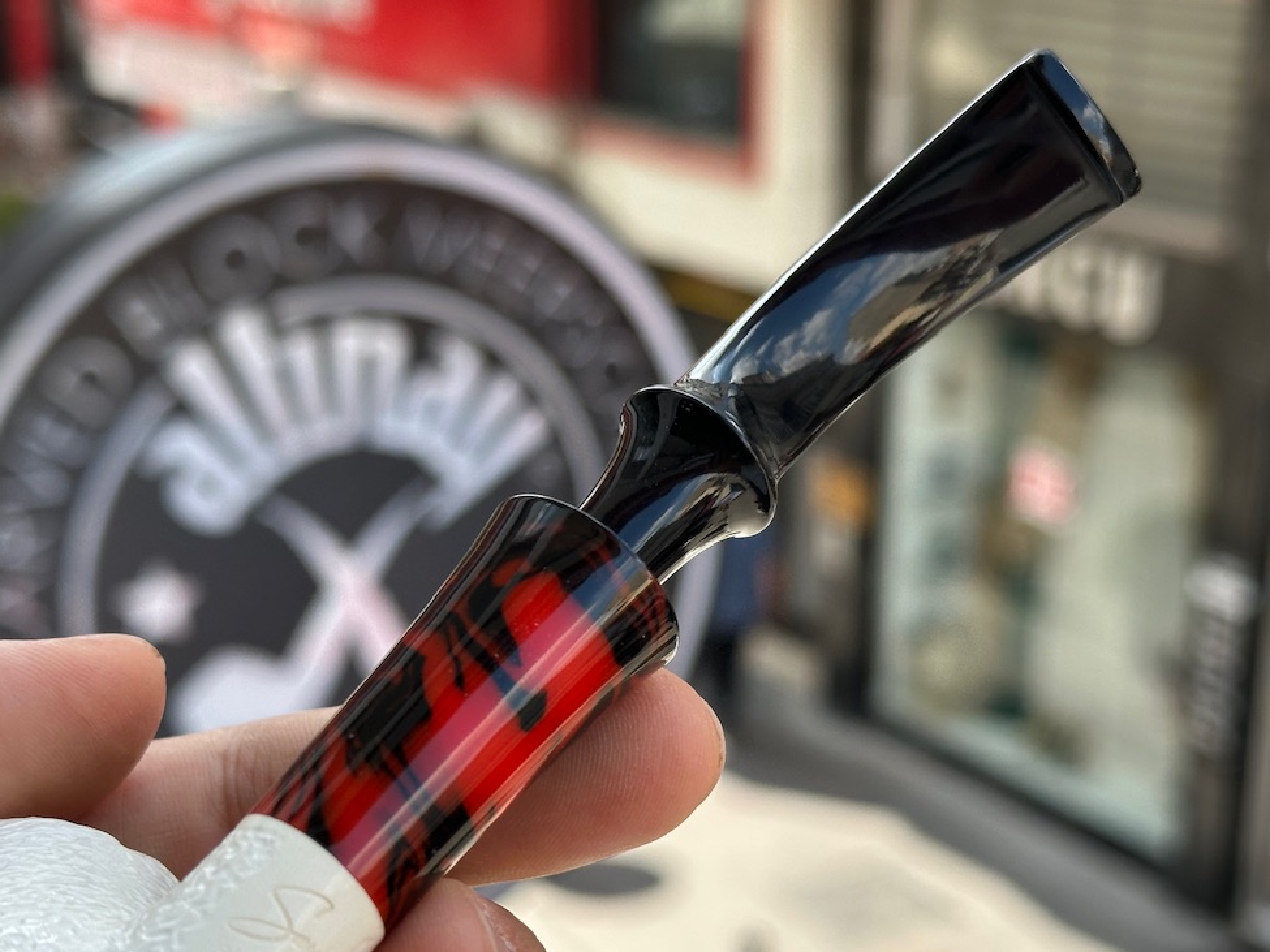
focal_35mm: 63
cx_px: 658
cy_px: 593
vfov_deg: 23.2
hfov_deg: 30.7
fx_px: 2311
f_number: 1.78
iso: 64
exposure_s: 1/990
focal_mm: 6.86
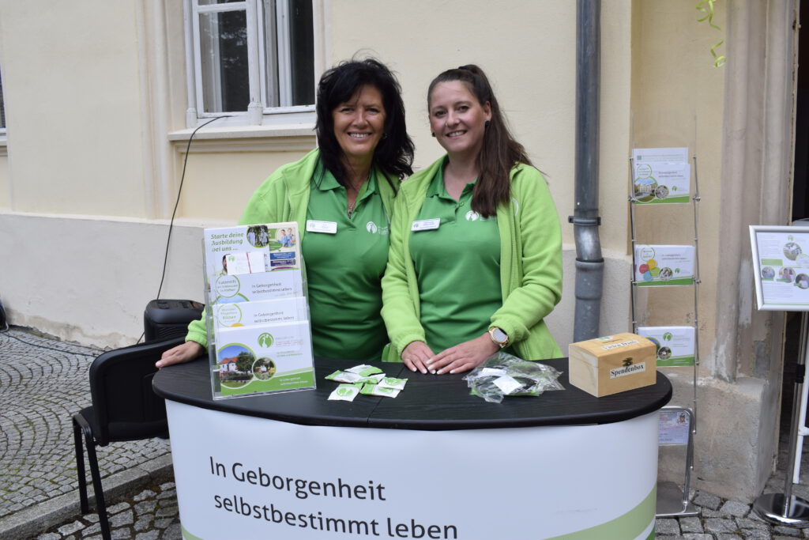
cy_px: 270
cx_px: 404
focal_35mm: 34
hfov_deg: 55.1
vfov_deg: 38.4
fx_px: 775
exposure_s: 1/250
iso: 220
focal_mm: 23
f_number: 8
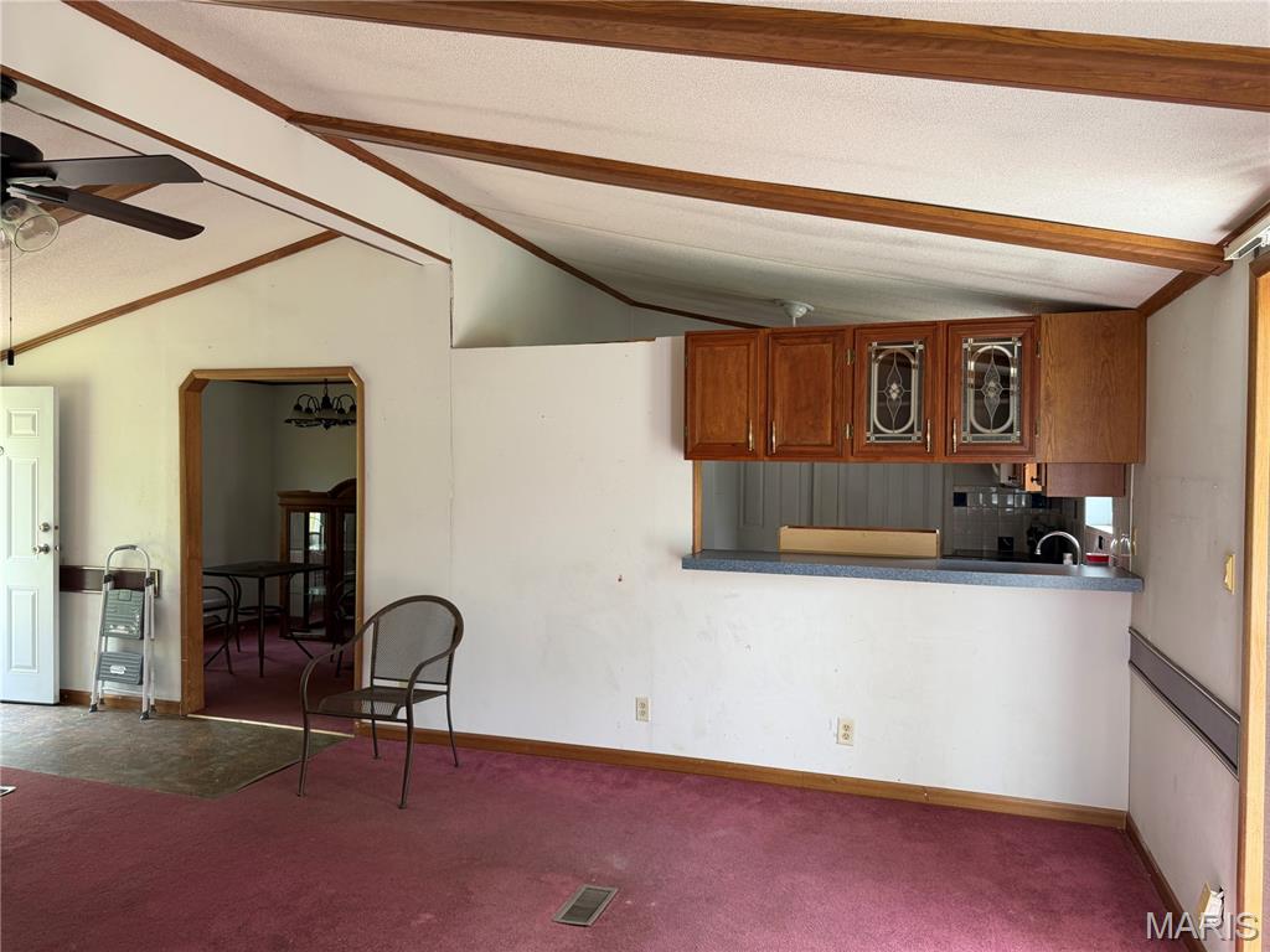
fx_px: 881
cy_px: 476
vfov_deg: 56.8
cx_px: 635
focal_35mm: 24
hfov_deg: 71.6
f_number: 1.78
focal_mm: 6.76
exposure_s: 1/121
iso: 125
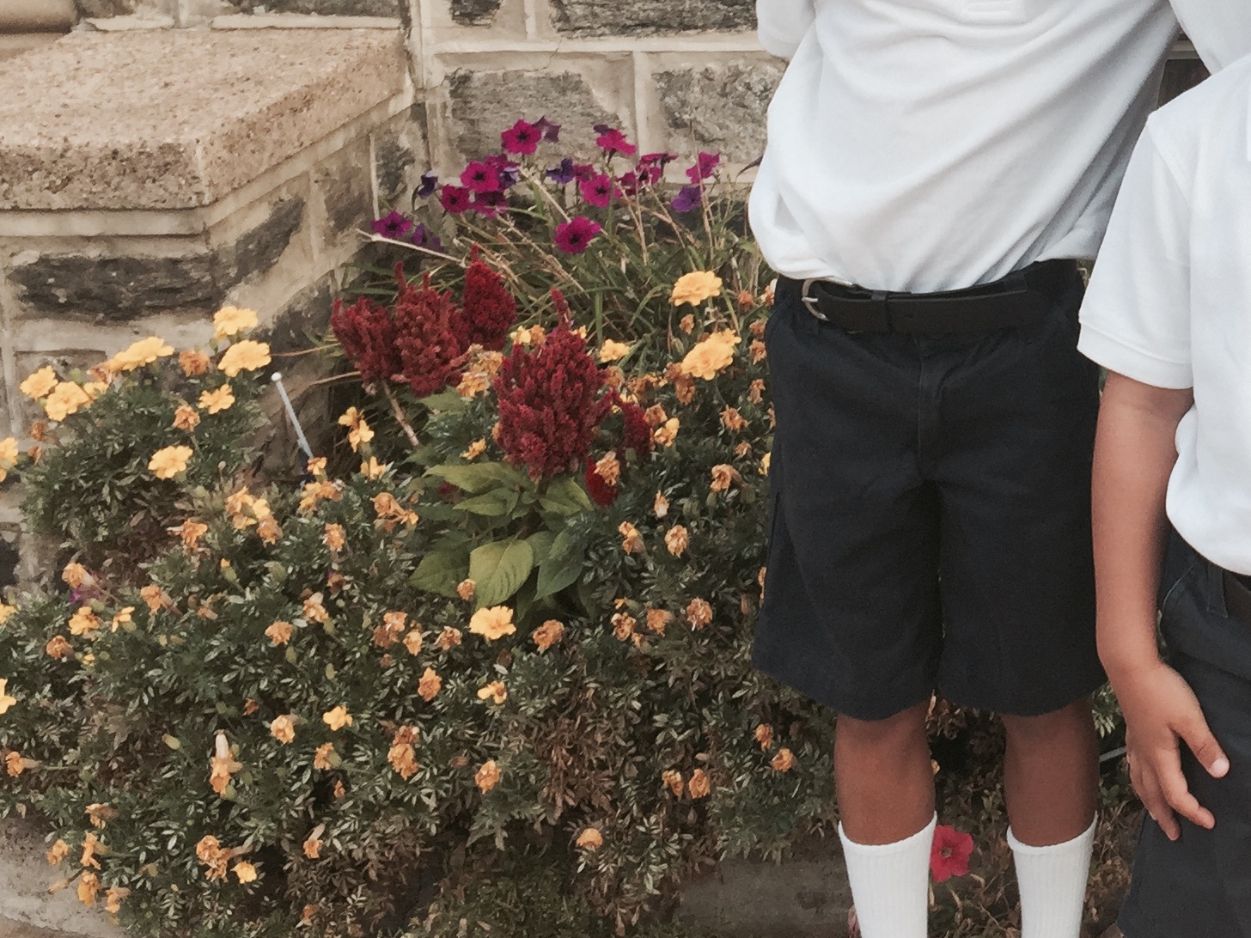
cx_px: 1319
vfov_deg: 22.1
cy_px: 100
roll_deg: -0.3
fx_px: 2349
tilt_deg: -11.8
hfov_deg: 27.7
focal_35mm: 65
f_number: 2.2
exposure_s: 1/246
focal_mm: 4.15
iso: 32
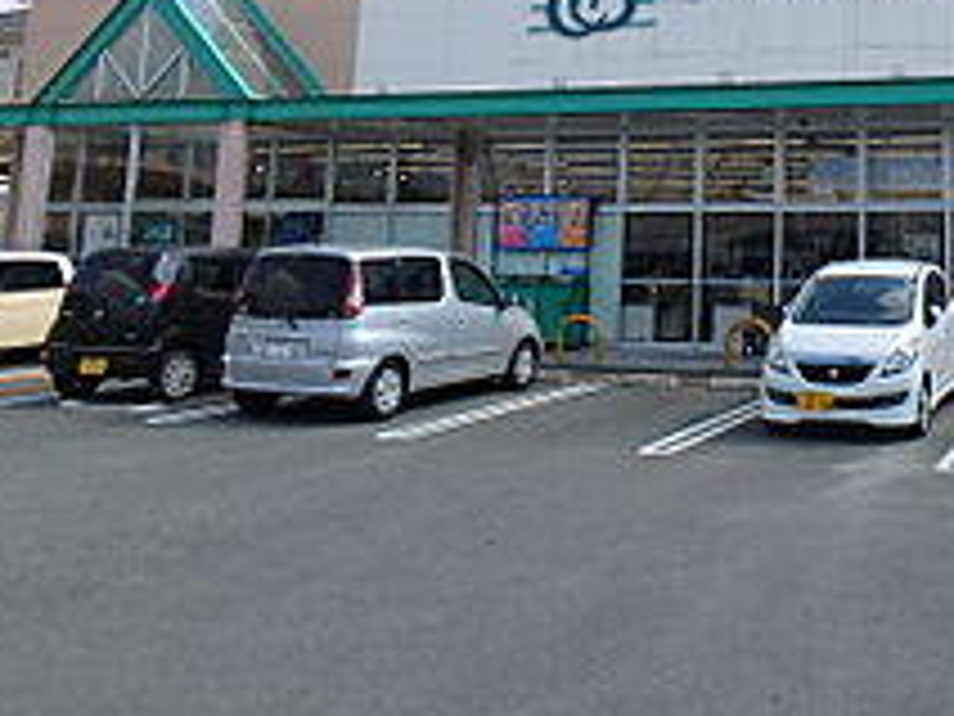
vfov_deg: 32.6
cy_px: 72
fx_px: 1157
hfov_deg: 41.4
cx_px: 850
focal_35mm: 42
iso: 125
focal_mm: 3.7
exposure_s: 1/1000
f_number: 3.5
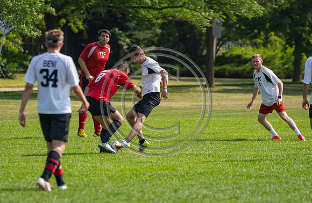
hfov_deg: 4.8
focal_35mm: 435
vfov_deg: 3.1
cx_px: 153
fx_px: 3743
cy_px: 93
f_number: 2.8
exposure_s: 1/5000
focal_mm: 200
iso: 400
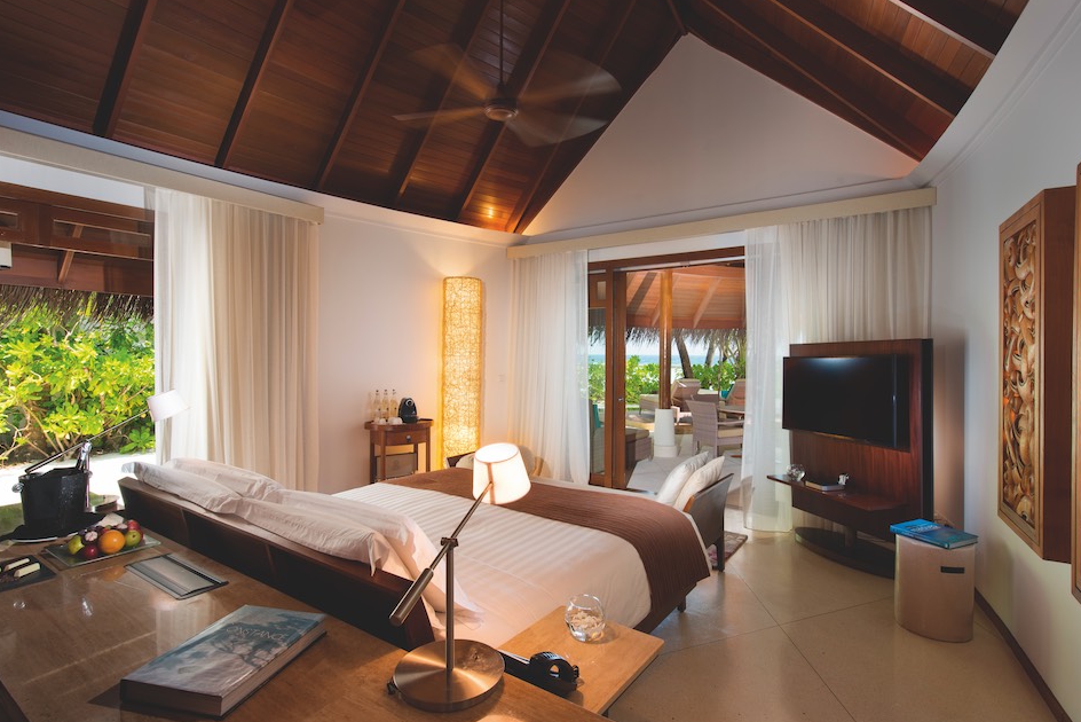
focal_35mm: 18
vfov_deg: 67.4
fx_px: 541
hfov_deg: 90.0
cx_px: 530
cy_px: 351
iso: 250
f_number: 10
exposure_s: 1/250
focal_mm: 17
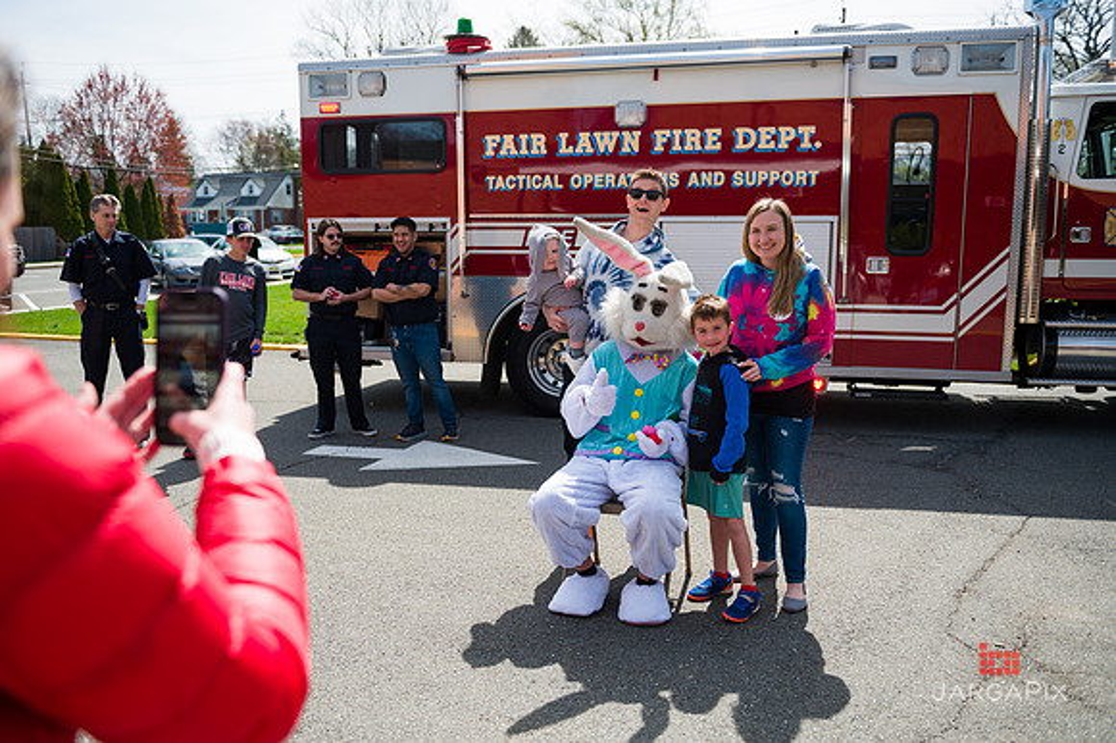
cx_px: 558
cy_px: 372
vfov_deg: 44.9
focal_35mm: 29
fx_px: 898
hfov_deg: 63.7
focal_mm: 29
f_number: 4
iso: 200
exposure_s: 1/3200
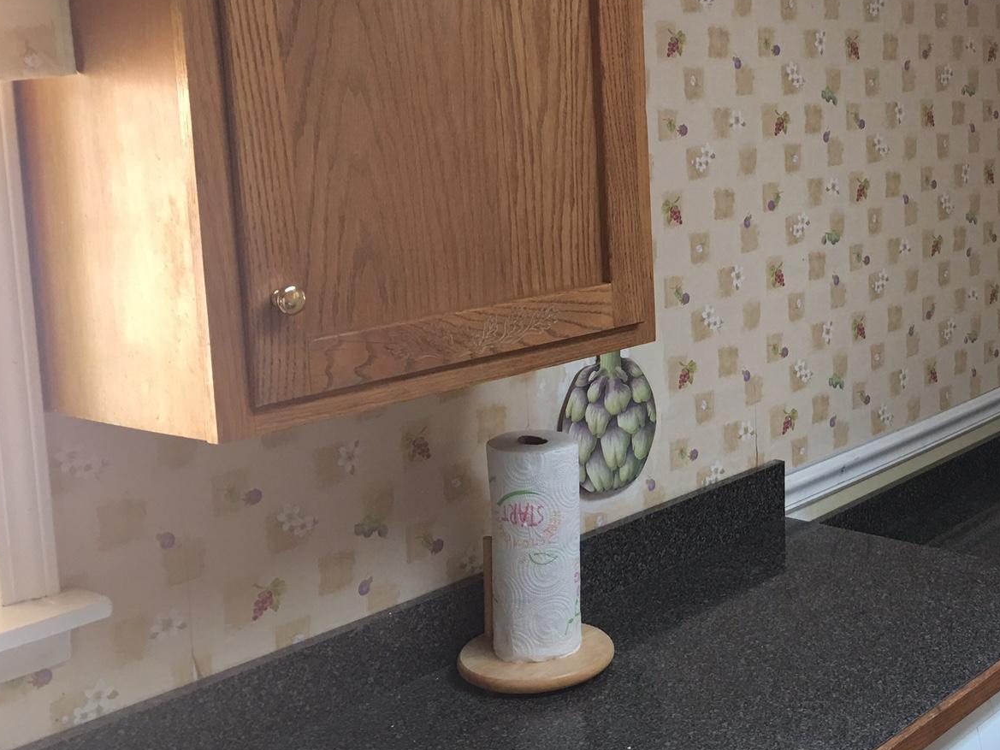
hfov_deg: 36.5
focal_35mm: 50
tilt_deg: -8.1
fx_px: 1445
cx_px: 839
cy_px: 292
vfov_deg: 29.0
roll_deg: +1.1
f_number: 2.2
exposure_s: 1/15
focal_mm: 4.15
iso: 32
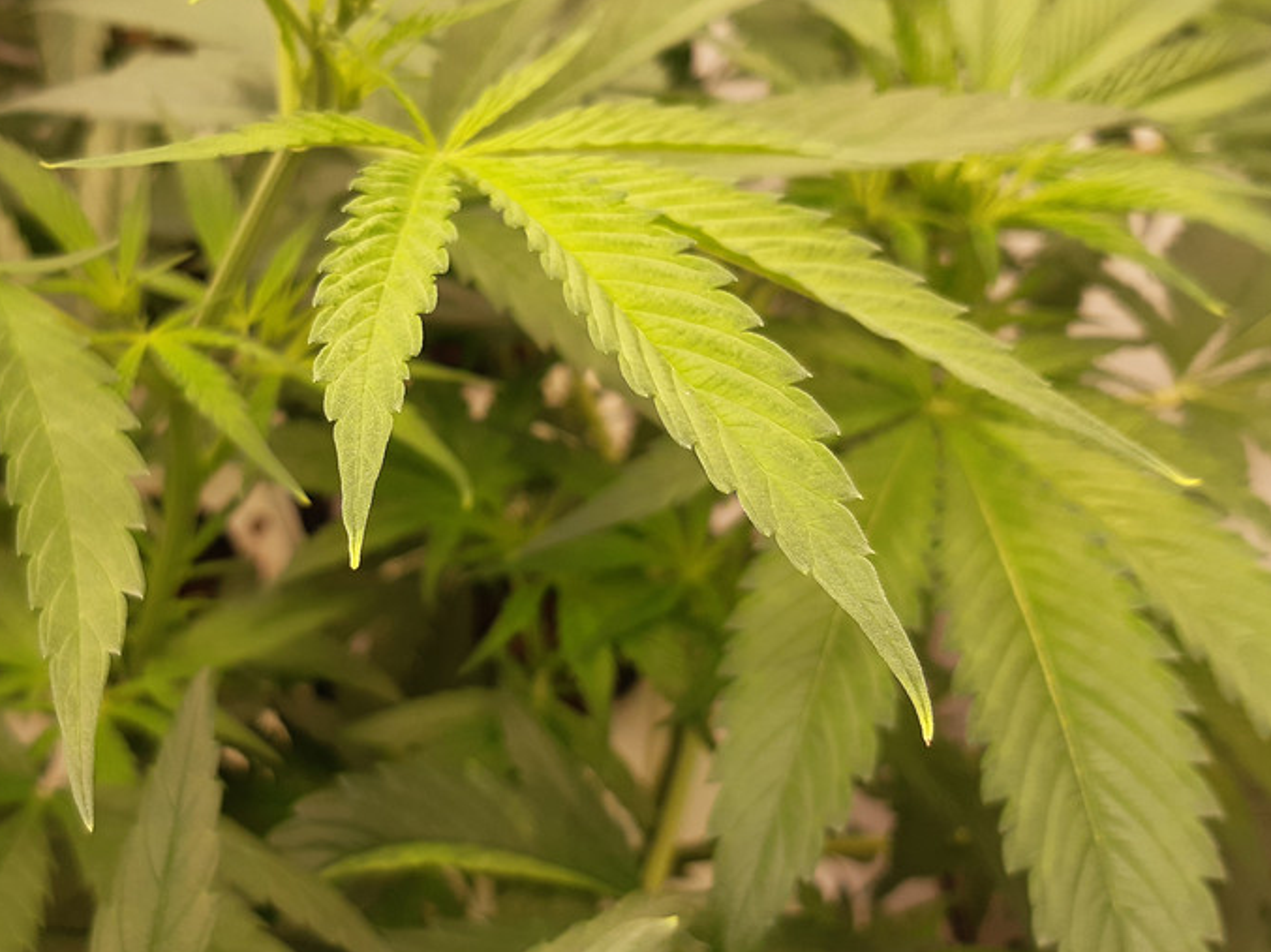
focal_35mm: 41
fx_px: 1505
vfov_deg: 35.1
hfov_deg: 44.8
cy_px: 430
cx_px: 375
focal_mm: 3.92
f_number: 1.7
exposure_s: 1/201
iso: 40
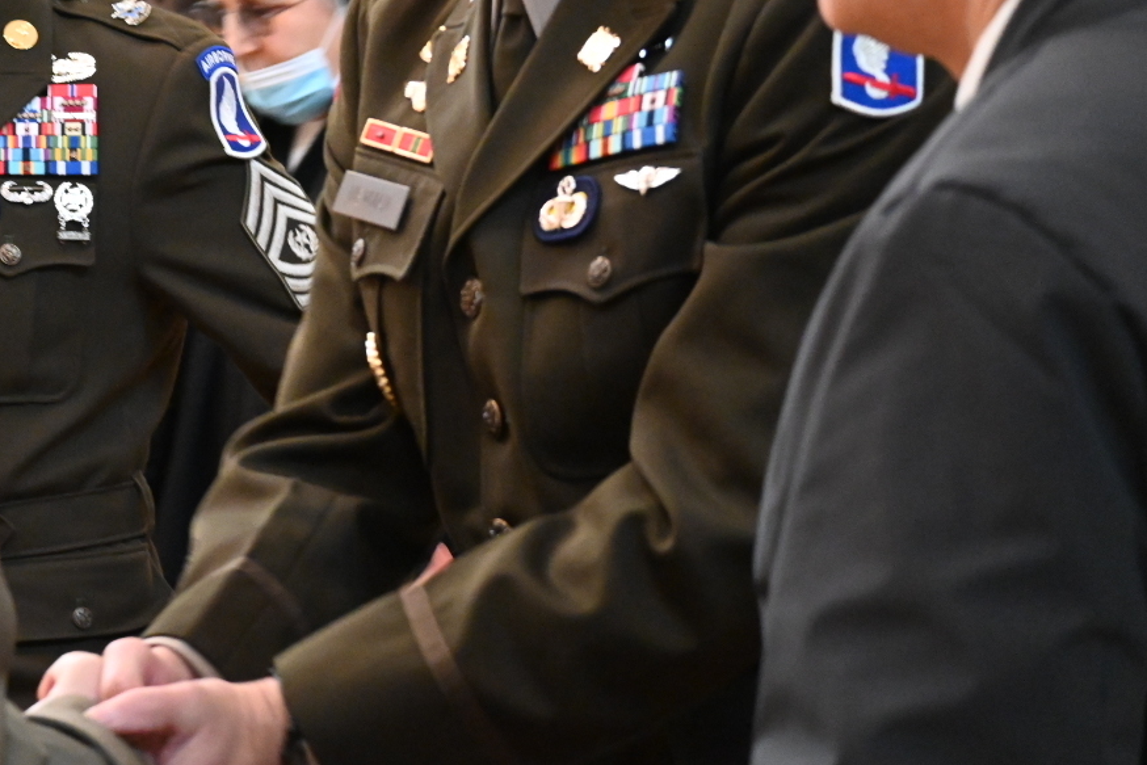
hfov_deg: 14.6
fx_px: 4429
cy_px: 173
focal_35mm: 139
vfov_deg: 9.9
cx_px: 147
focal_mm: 50
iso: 4500
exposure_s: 1/60
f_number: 4.5
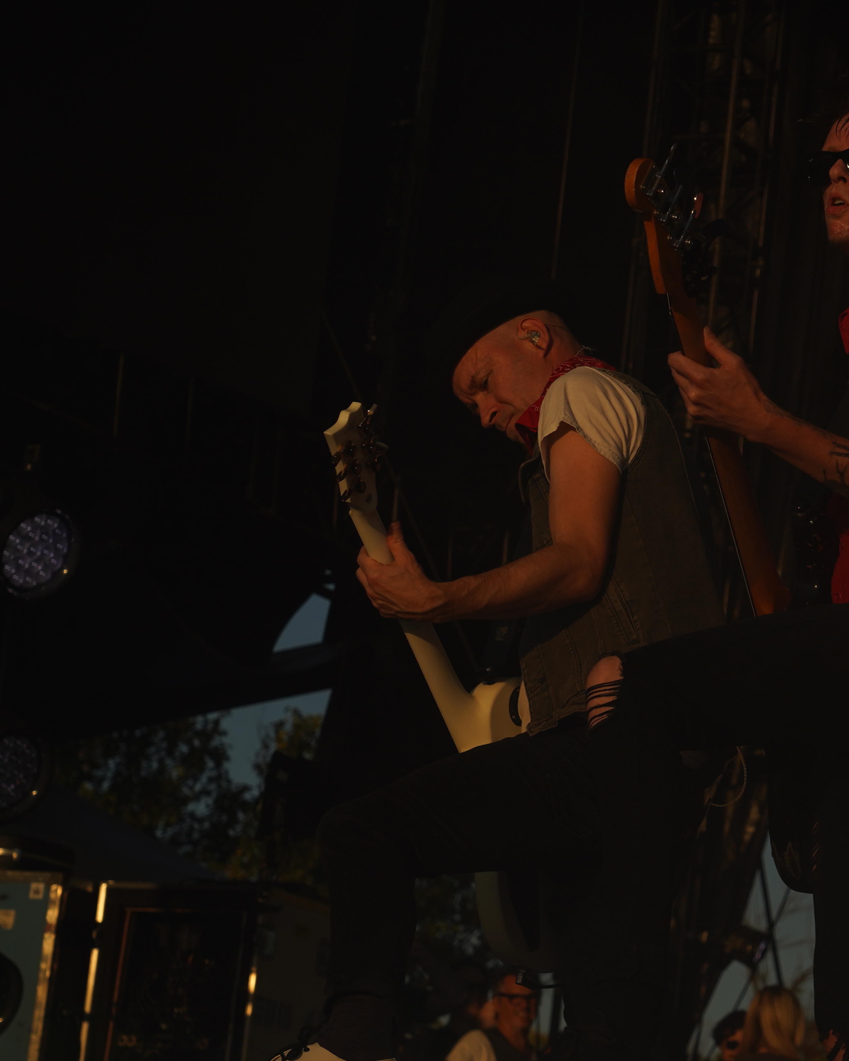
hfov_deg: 12.0
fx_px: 3989
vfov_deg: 15.2
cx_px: 803
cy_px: 543
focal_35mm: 127
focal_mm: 77
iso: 100
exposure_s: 1/800
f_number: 8
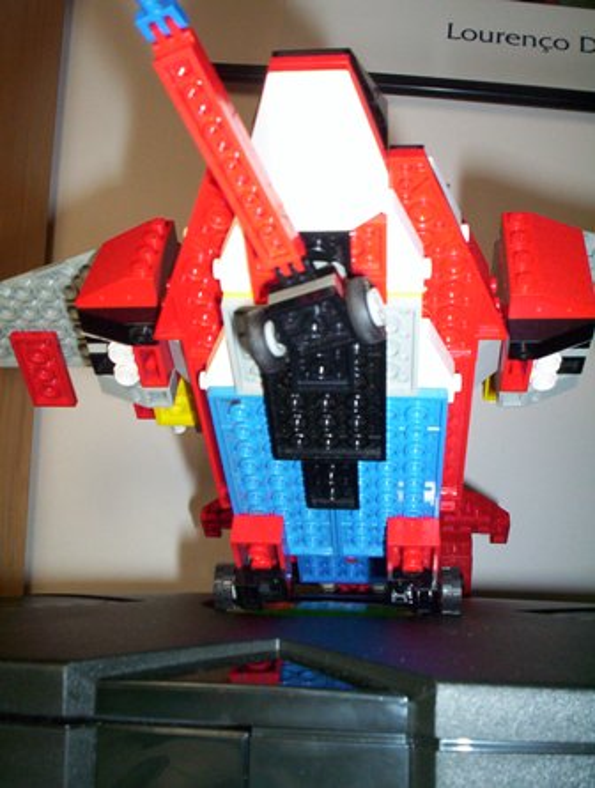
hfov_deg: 37.9
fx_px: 867
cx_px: 298
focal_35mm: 38
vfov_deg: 48.9
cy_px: 394
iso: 140
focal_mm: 4.99
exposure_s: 1/60
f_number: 4.5
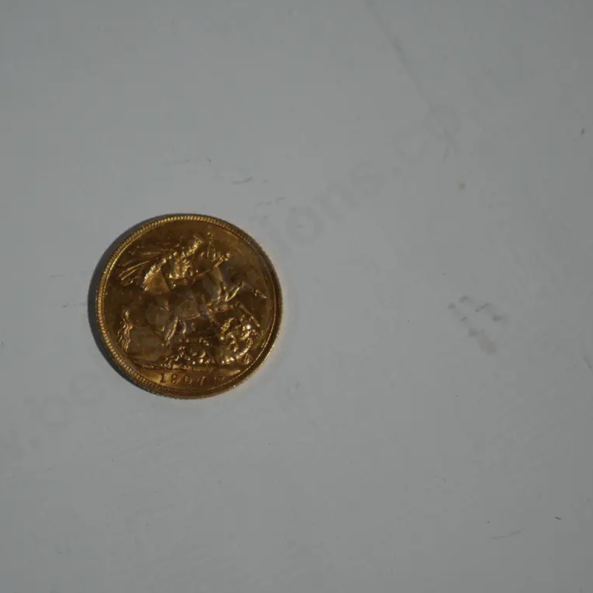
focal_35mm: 100
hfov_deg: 17.4
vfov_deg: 17.4
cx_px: 211
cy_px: 295
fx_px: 1938
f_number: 5.6
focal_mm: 42
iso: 400
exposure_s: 1/100
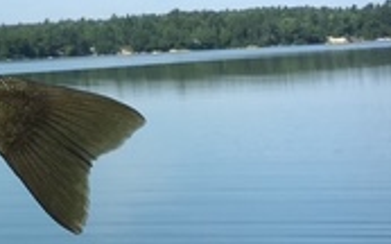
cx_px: -316
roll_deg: +3.6
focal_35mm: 114
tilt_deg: +5.3
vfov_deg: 11.4
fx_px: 1214
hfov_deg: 15.6
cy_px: -5
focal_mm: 4.15
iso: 25
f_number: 2.2
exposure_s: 1/1054
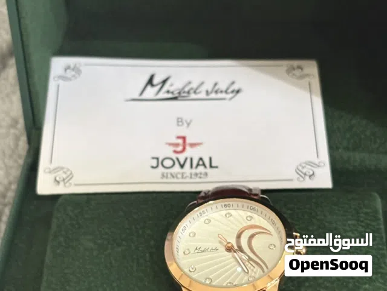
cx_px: 194
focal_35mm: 52
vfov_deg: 28.0
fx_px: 581
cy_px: 146
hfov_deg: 36.8
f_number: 1.6
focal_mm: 5.96
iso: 160
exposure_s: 1/40
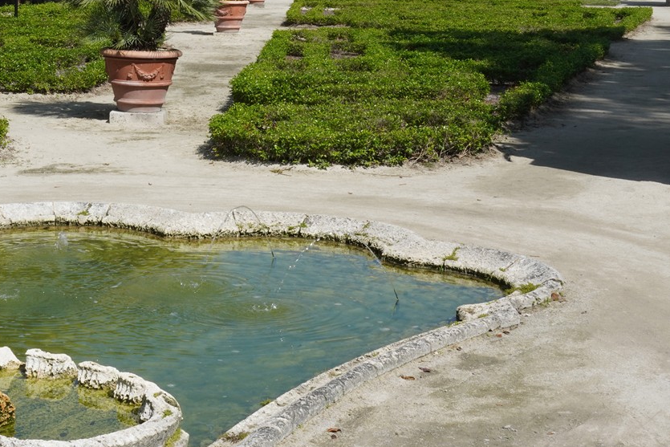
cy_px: 55
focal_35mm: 91
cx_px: 161
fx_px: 1694
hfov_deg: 22.2
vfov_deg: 14.9
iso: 250
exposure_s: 1/100
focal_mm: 38
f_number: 29
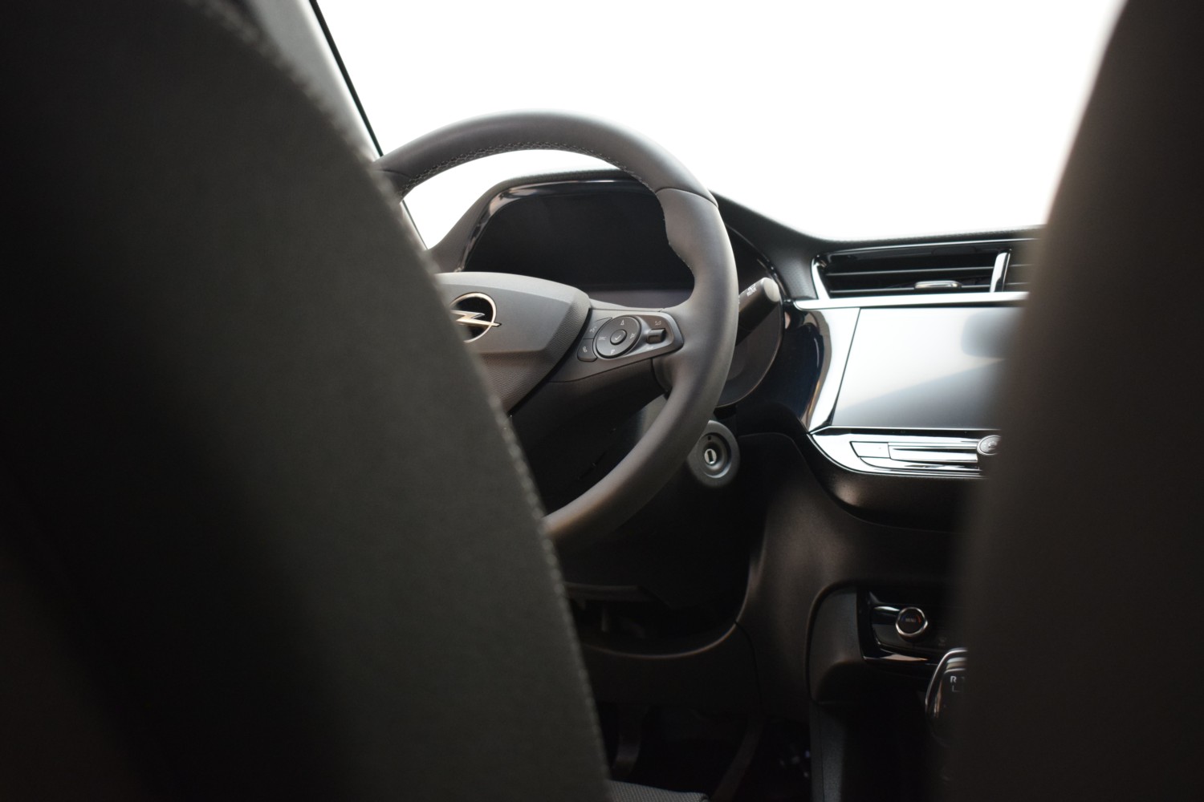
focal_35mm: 39
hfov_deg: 49.6
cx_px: 602
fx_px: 1304
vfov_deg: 34.2
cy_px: 401
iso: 1800
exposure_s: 1/30
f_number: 4
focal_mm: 26
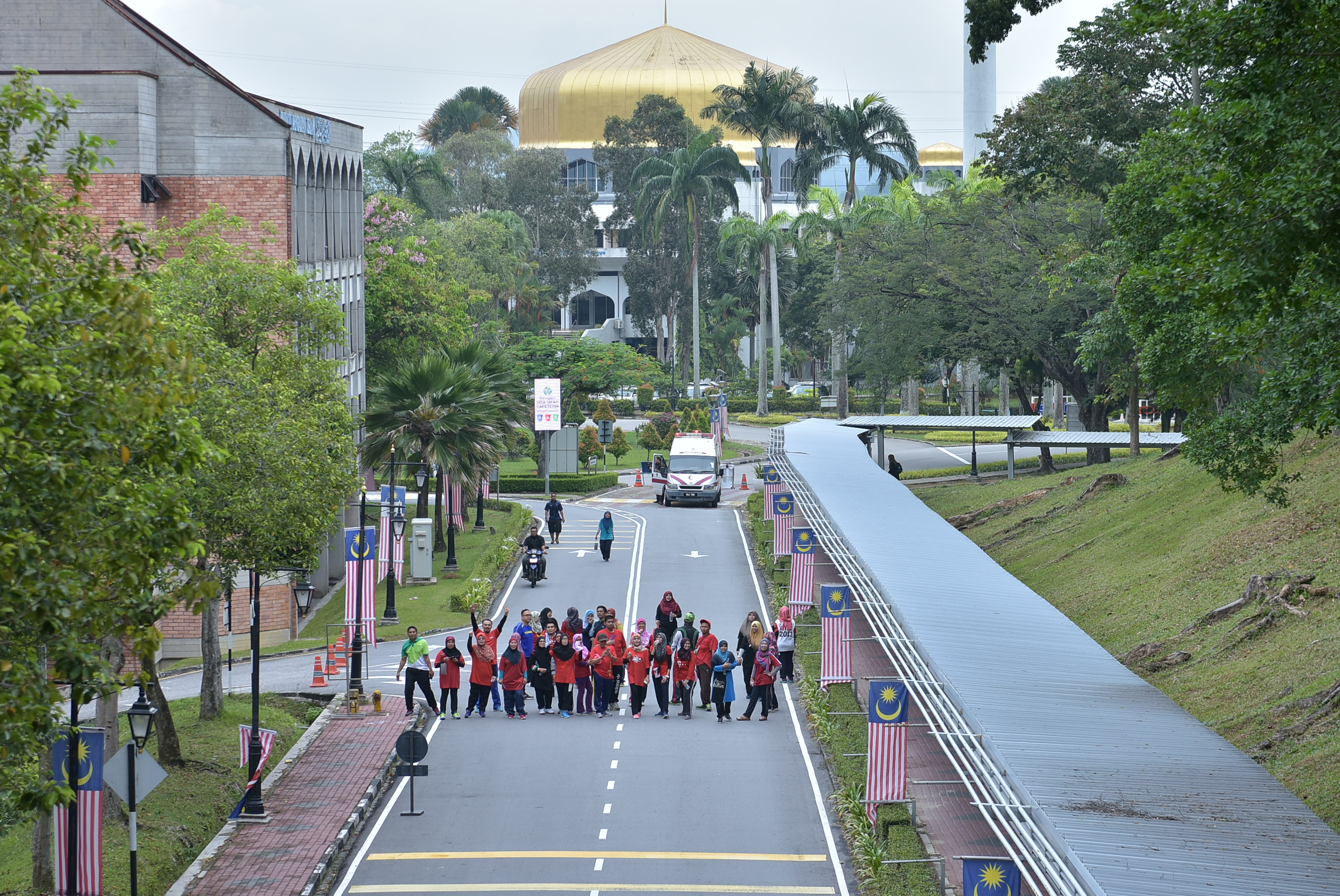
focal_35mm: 105
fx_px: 3911
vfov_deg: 13.1
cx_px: 670
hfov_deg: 19.4
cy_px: 448
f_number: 4.5
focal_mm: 70
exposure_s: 1/320
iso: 125
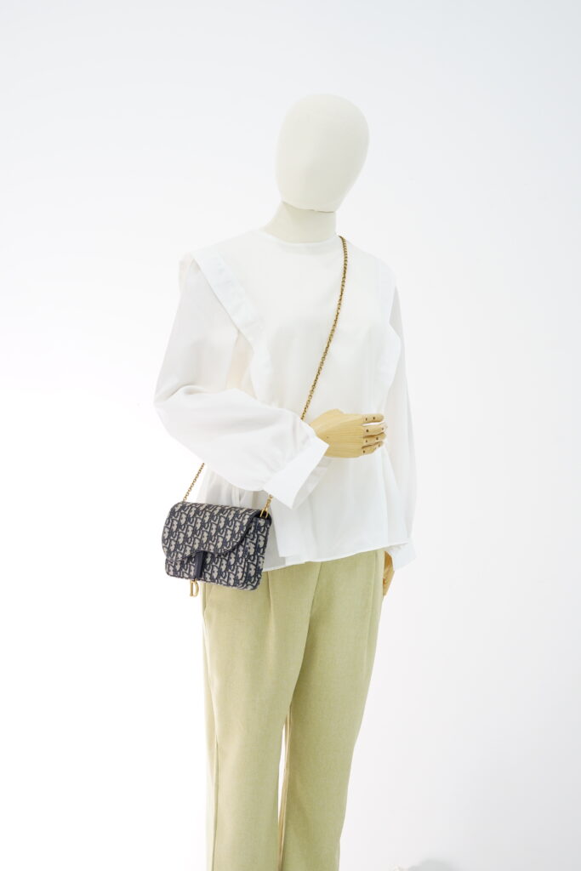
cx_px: 290
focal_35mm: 50
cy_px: 436
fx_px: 1210
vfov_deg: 39.6
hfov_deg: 27.0
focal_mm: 50
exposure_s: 1/13
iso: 800
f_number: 6.3
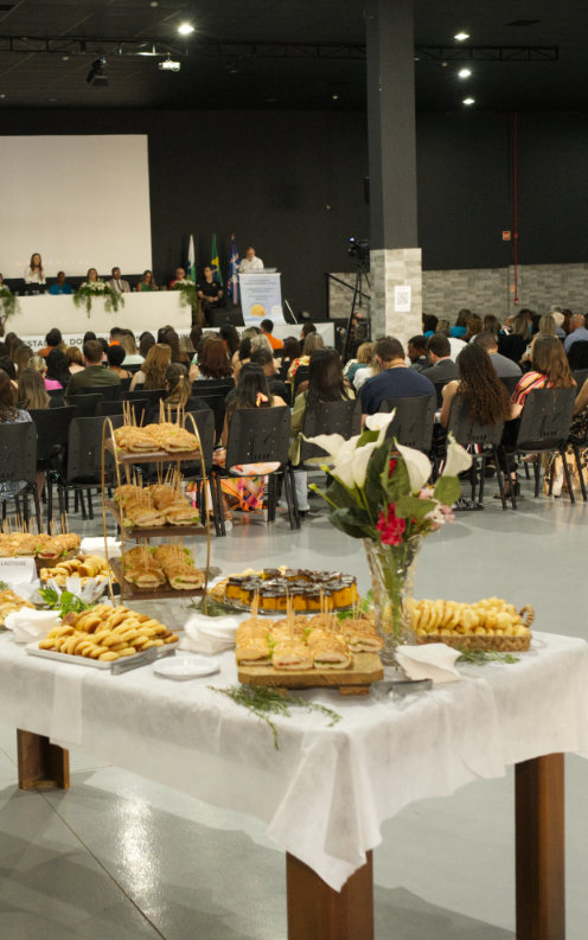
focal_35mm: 54
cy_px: 471
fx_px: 1384
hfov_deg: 23.4
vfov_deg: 37.5
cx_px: 76
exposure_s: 1/100
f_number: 4
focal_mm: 35
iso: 6400
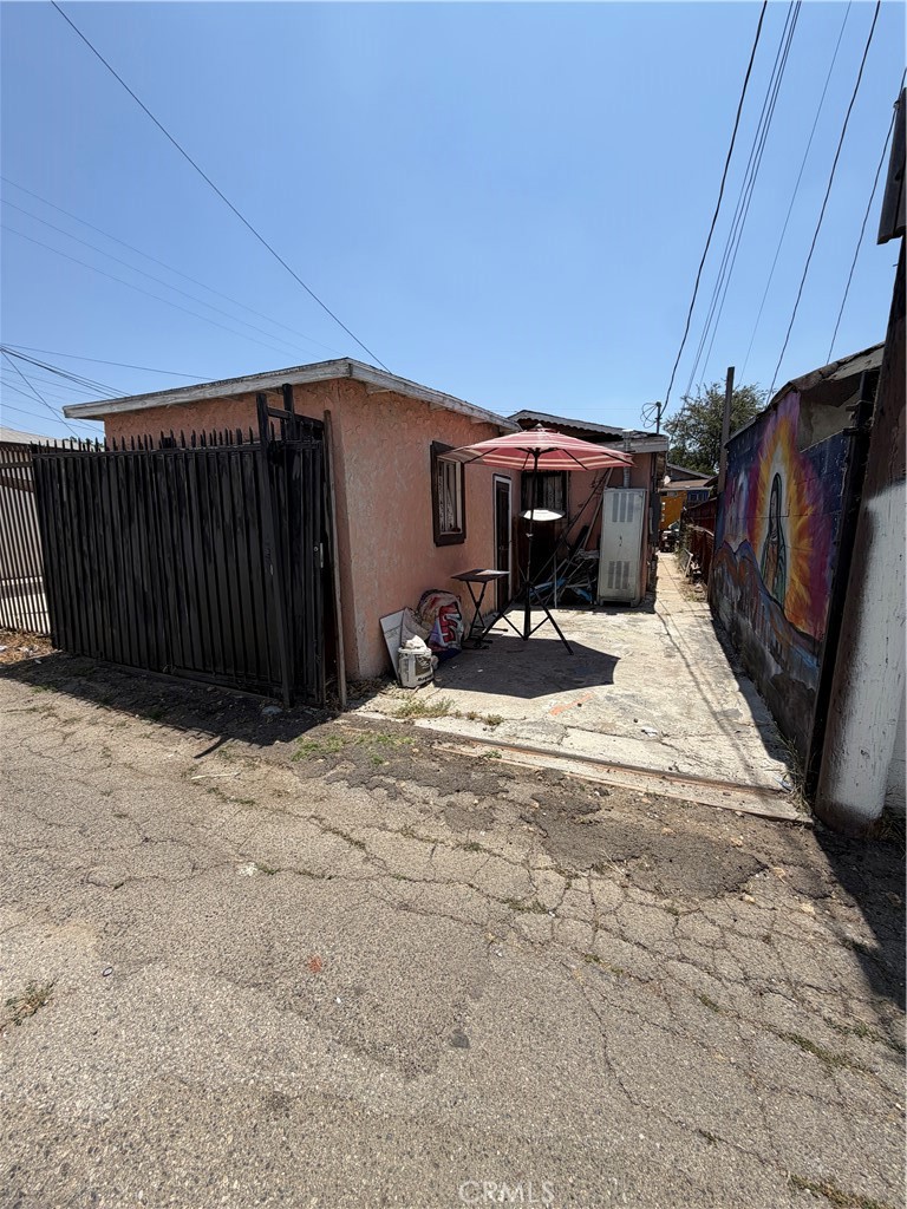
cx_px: 454
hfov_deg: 85.7
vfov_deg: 102.1
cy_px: 604
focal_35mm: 14
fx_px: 489
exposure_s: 1/876
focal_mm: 2.22
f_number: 2.2
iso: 20
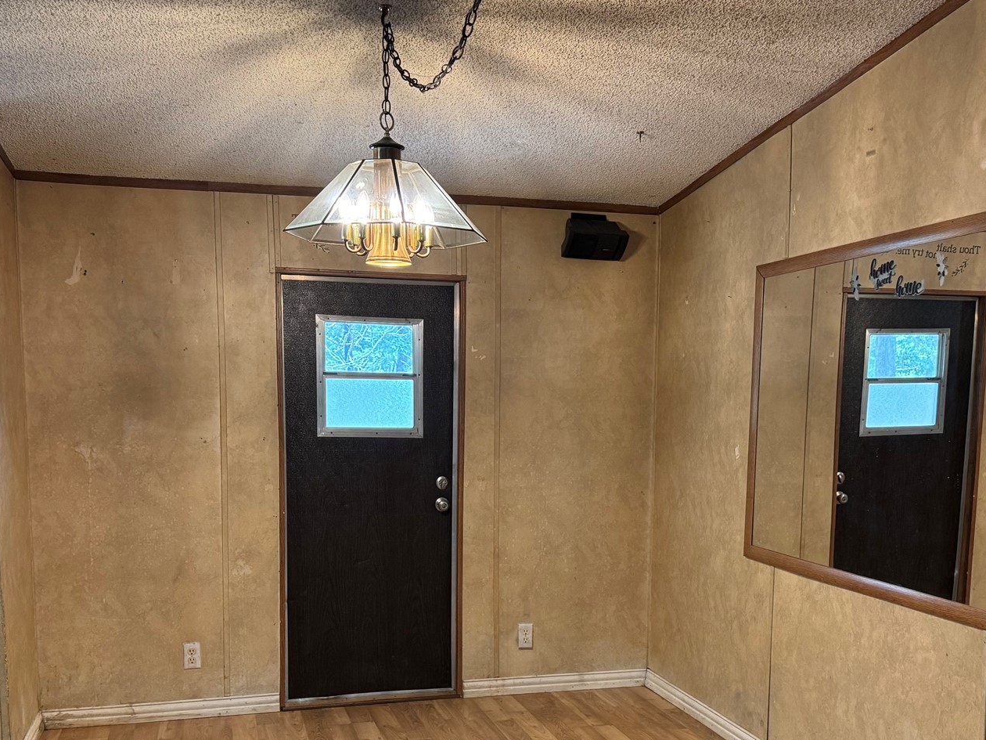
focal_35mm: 39
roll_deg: -0.7
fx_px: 1111
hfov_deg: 47.8
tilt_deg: -8.2
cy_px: 525
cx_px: 523
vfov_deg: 36.2
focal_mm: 6.76
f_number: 1.78
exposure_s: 1/60
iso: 400
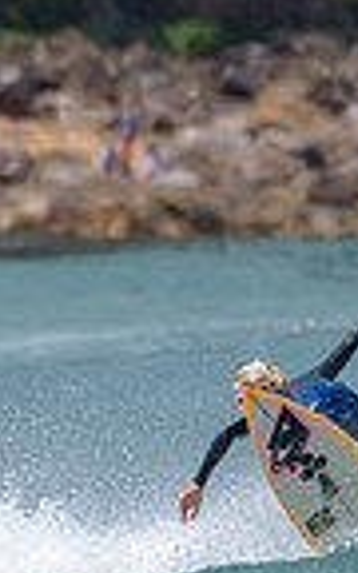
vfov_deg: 0.8
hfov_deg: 0.5
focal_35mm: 2520
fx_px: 39339
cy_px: 461
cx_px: 292
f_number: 5.6
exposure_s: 1/2000
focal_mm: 500
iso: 180
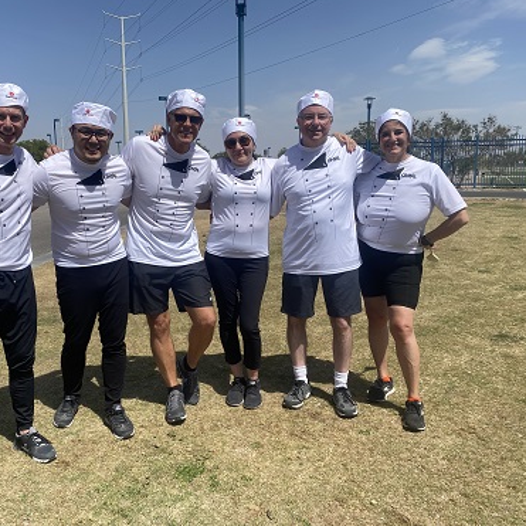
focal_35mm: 31
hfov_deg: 52.2
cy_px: 262
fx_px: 533
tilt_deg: -12.2
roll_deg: +1.4
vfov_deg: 52.5
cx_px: 213
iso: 32
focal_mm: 4.25
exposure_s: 1/5747
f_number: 1.8
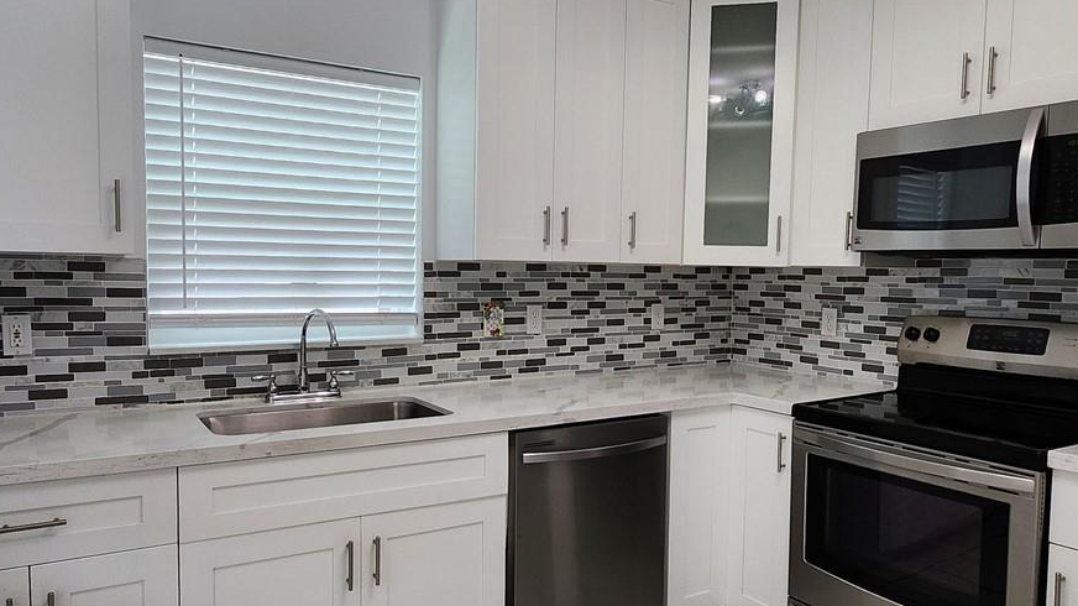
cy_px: 338
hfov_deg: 71.9
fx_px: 743
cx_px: 522
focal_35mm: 26
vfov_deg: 44.3
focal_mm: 1.74
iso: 100
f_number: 2.2
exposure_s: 1/60
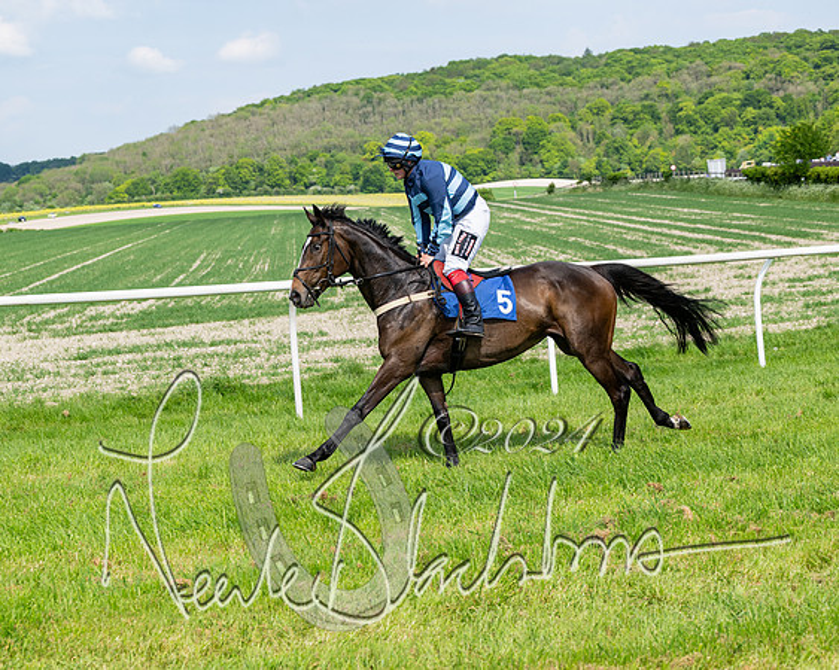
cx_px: 420
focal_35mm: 79
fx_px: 1958
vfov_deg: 19.4
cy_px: 335
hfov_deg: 24.2
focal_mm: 70
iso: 200
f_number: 5.6
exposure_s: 1/1250
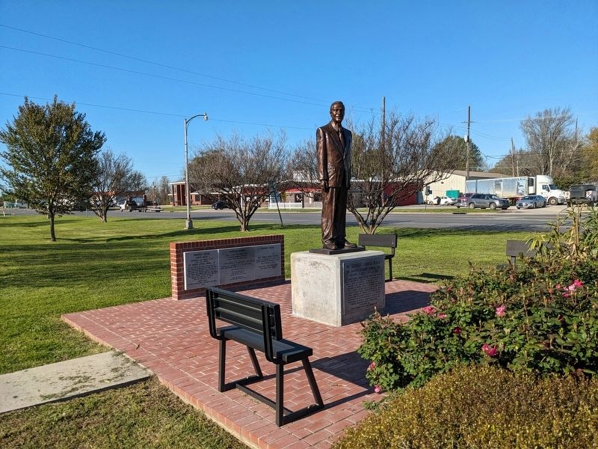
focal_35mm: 27
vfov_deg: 51.4
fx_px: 466
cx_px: 299
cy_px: 224
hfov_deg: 65.3
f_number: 1.73
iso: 53
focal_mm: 4.38
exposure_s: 1/3906
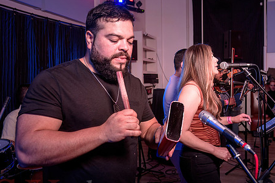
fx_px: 283
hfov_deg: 51.5
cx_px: 168
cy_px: 86
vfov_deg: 36.0
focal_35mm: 37
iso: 400
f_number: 3.5
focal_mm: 24
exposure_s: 1/60
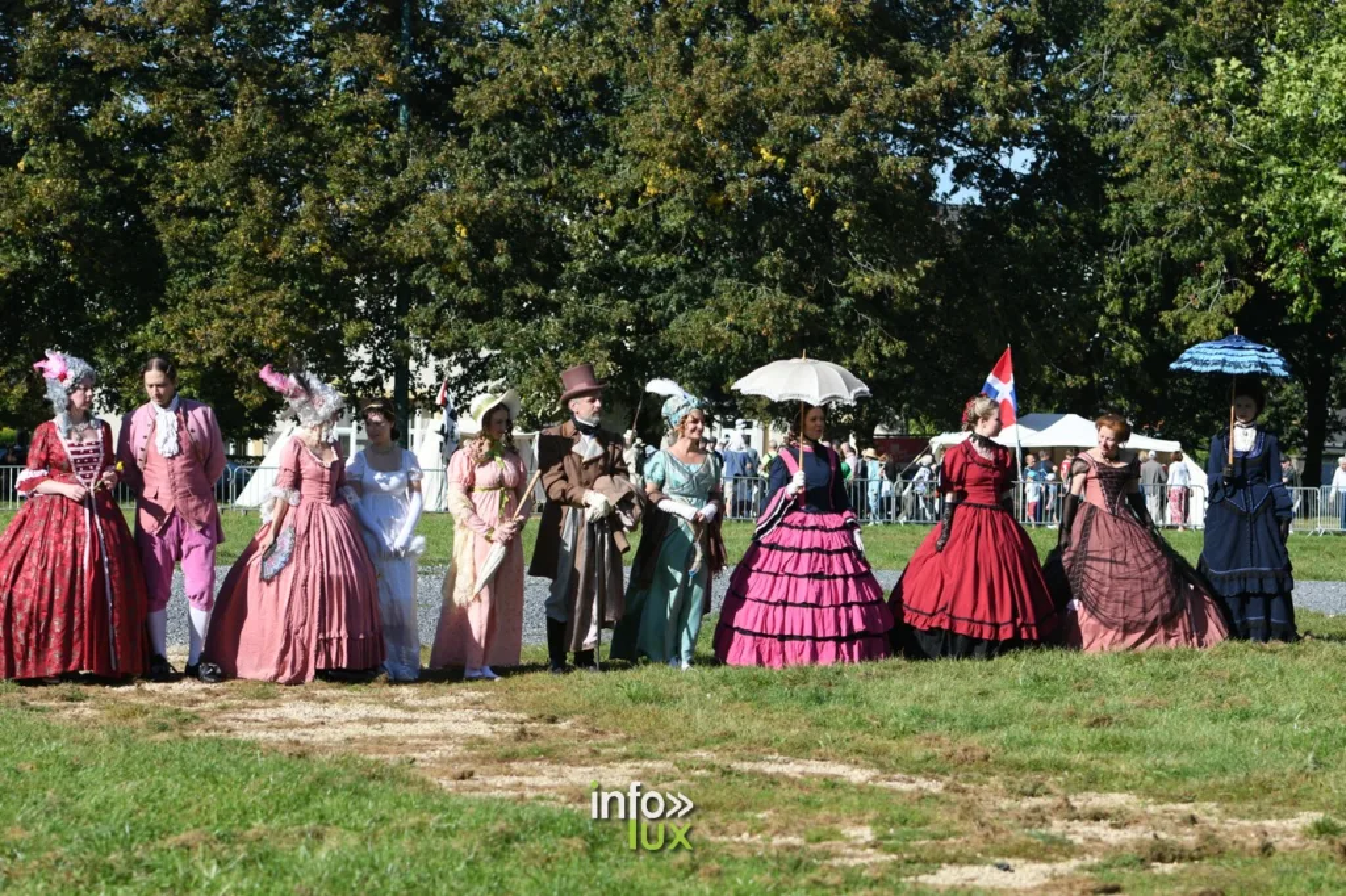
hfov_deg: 19.5
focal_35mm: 105
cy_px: 448
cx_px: 673
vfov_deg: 13.0
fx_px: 3924
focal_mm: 70
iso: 100
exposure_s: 1/1000
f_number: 3.5
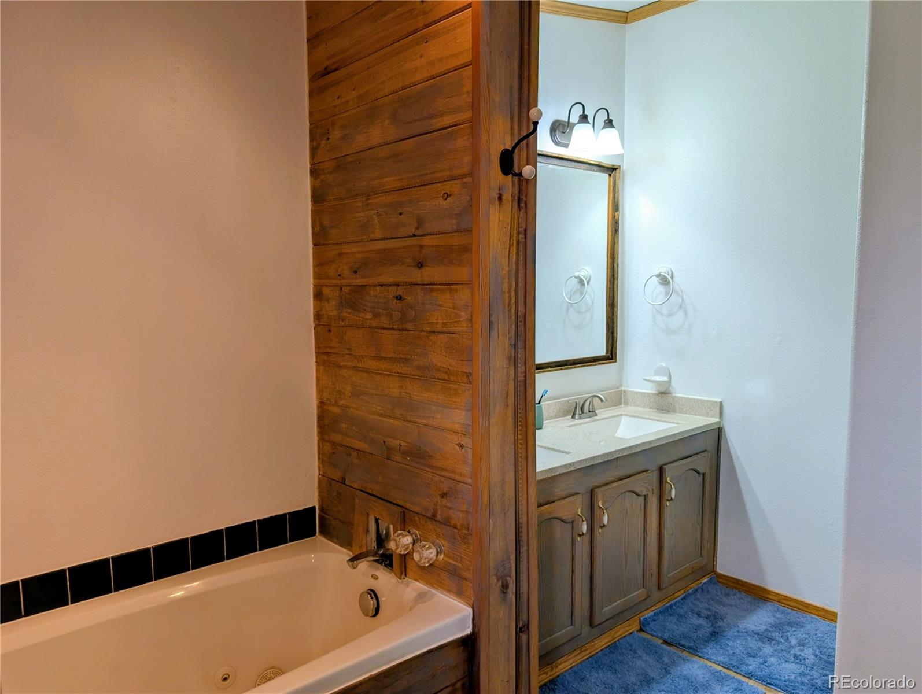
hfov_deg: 71.5
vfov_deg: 56.9
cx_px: 461
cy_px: 347
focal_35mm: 24
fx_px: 640
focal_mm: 6.9
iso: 33
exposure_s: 1/60
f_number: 1.68
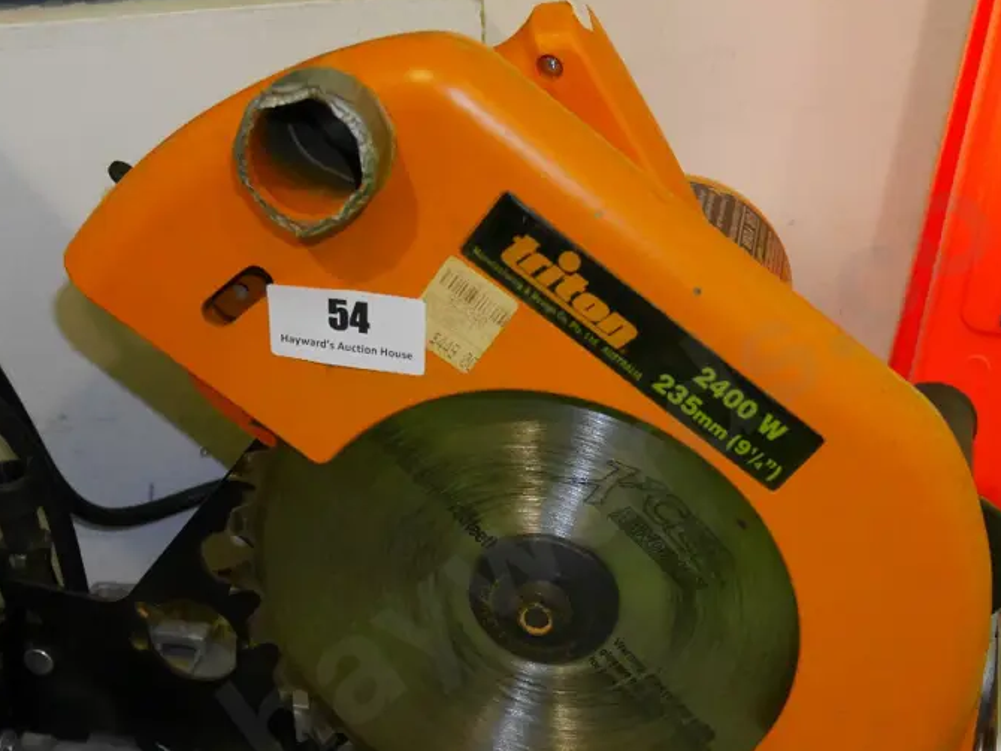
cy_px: 543
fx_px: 1591
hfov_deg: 34.9
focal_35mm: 55
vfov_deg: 26.3
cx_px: 535
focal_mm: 18
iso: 3200
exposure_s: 1/60
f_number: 4.2
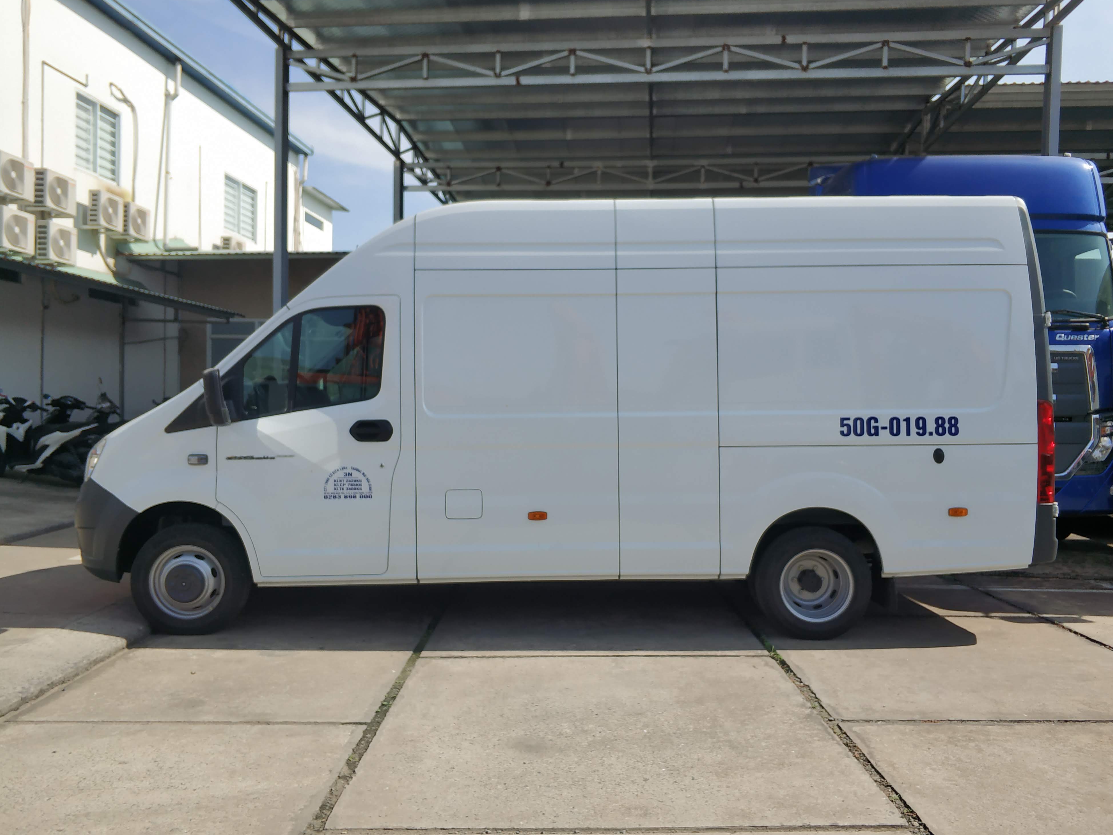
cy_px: 424
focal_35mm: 28
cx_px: 577
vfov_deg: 49.7
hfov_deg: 63.4
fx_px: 900
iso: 270
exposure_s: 1/2425
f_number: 1.8
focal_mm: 3.82
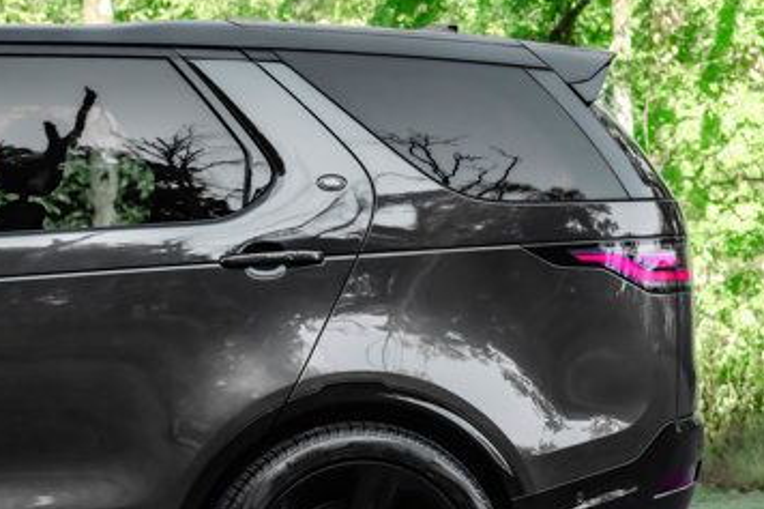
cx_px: 605
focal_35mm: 99
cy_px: 390
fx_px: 2100
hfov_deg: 20.4
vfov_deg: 13.8
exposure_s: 1/400
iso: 640
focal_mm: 55
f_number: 5
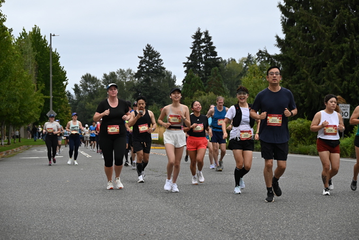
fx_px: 908
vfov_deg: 15.0
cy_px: 120
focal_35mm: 91
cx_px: 180
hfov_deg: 22.4
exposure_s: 1/200
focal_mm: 91
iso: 400
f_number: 6.3
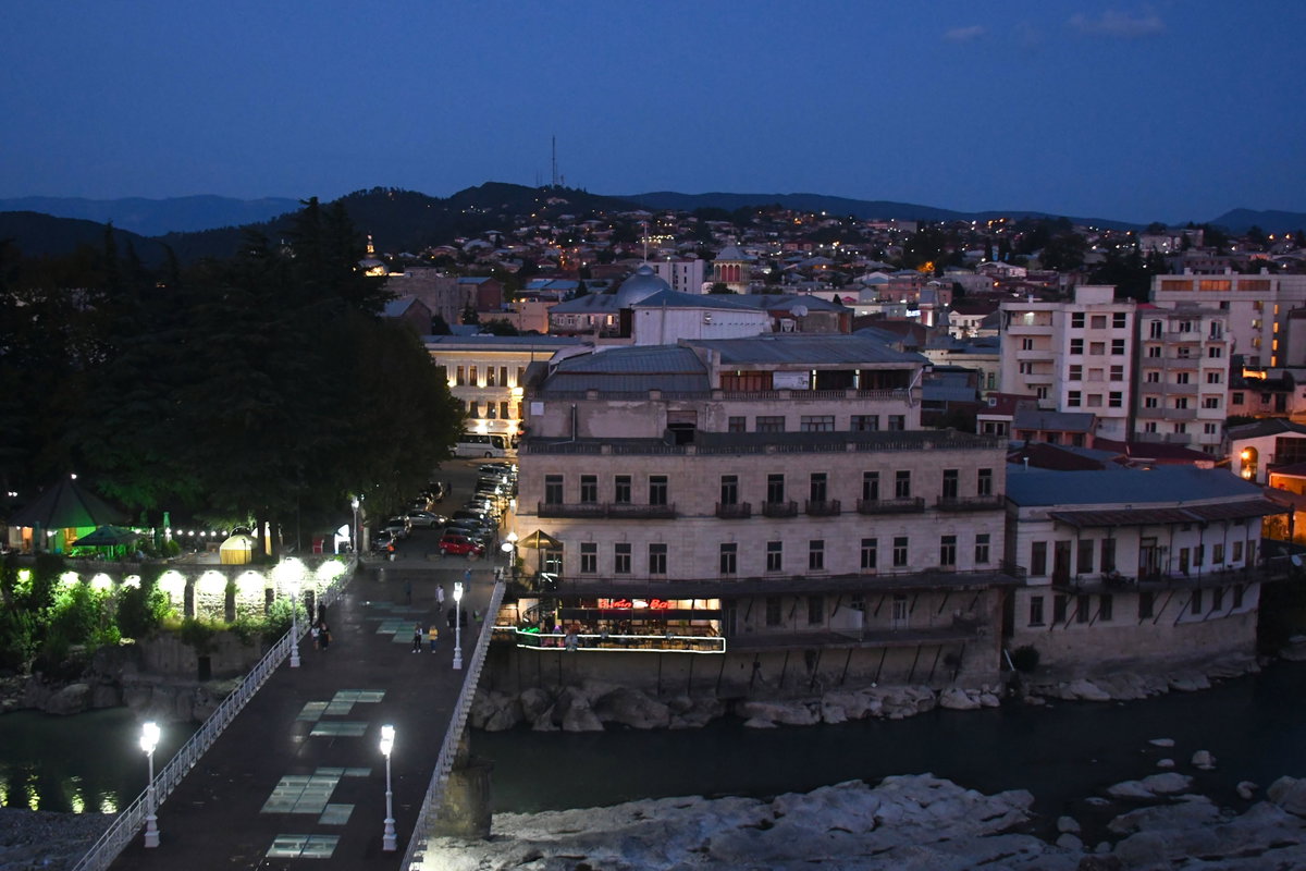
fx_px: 1415
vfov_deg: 34.2
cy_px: 436
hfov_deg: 49.6
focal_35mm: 39
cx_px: 653
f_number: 4
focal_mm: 26
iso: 4000
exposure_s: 1/13
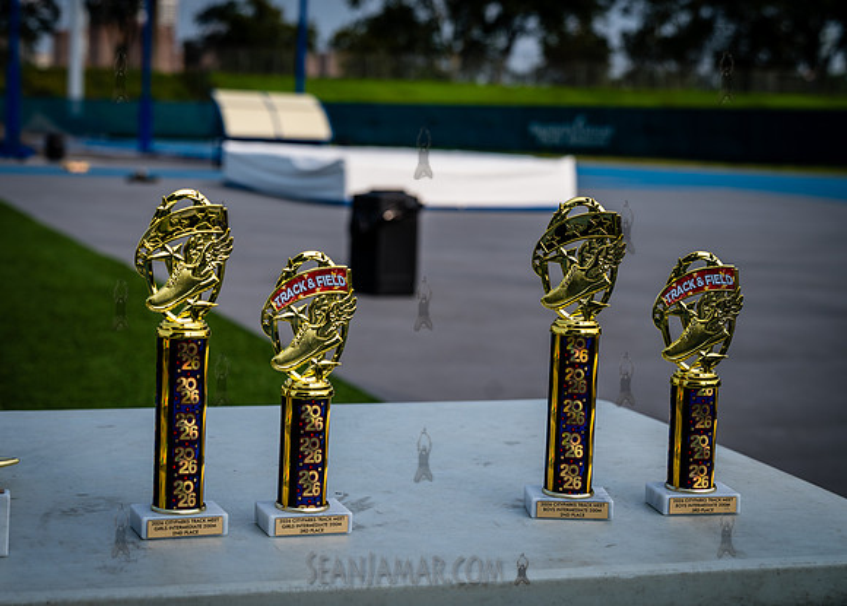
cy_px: 251
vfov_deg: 22.7
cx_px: 314
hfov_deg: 31.2
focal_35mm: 63
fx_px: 1510
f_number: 4.5
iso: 100
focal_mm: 51
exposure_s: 1/800
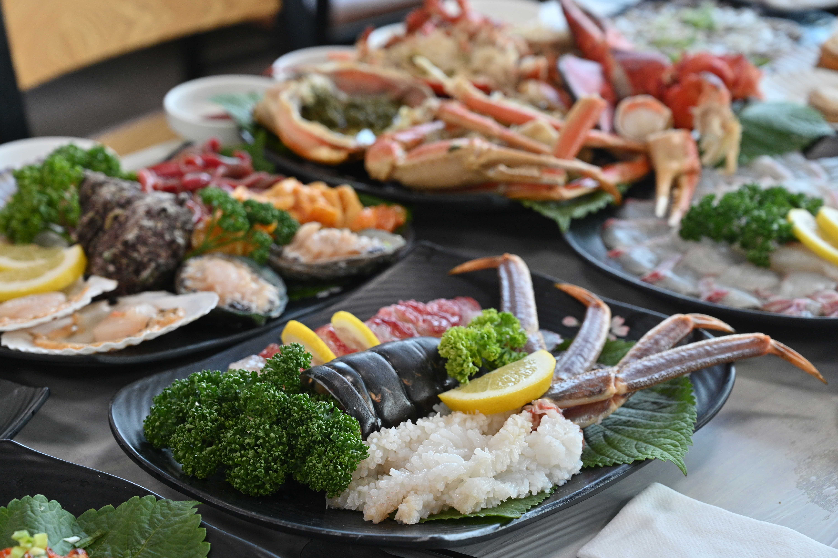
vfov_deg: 19.4
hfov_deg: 28.9
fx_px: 1628
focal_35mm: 70
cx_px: 419
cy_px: 279
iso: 1000
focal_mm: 70
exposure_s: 1/160
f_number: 6.3
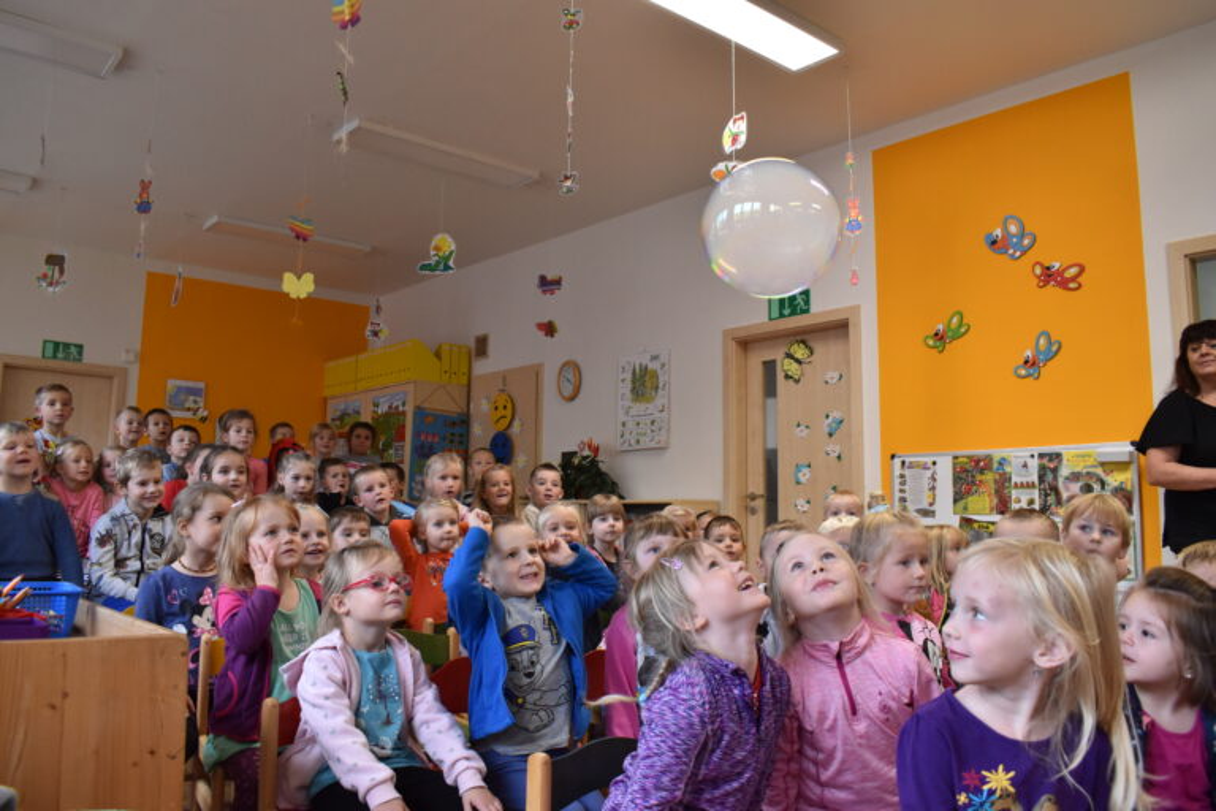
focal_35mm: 27
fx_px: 912
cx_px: 608
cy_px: 406
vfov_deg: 47.9
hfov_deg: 67.4
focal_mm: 18
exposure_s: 1/125
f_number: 5.6
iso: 1400
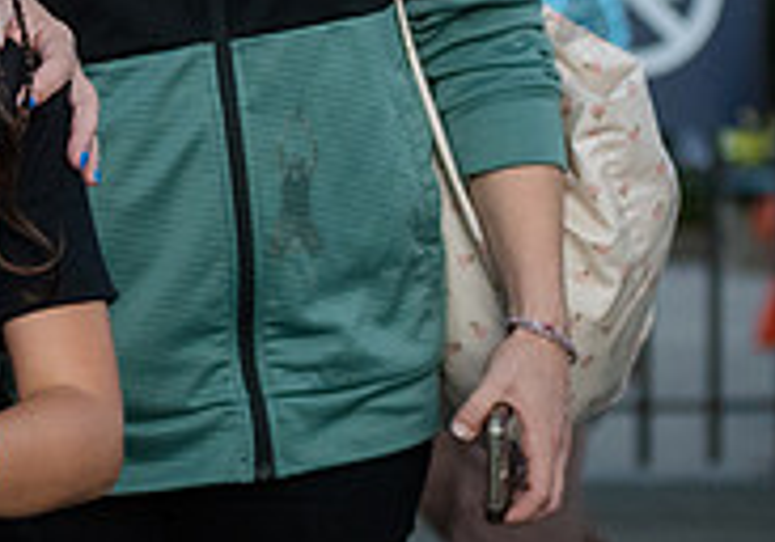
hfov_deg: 6.6
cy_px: 71
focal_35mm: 304
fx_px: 6645
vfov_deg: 4.7
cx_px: -244
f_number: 4
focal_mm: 80
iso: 2500
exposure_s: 1/500
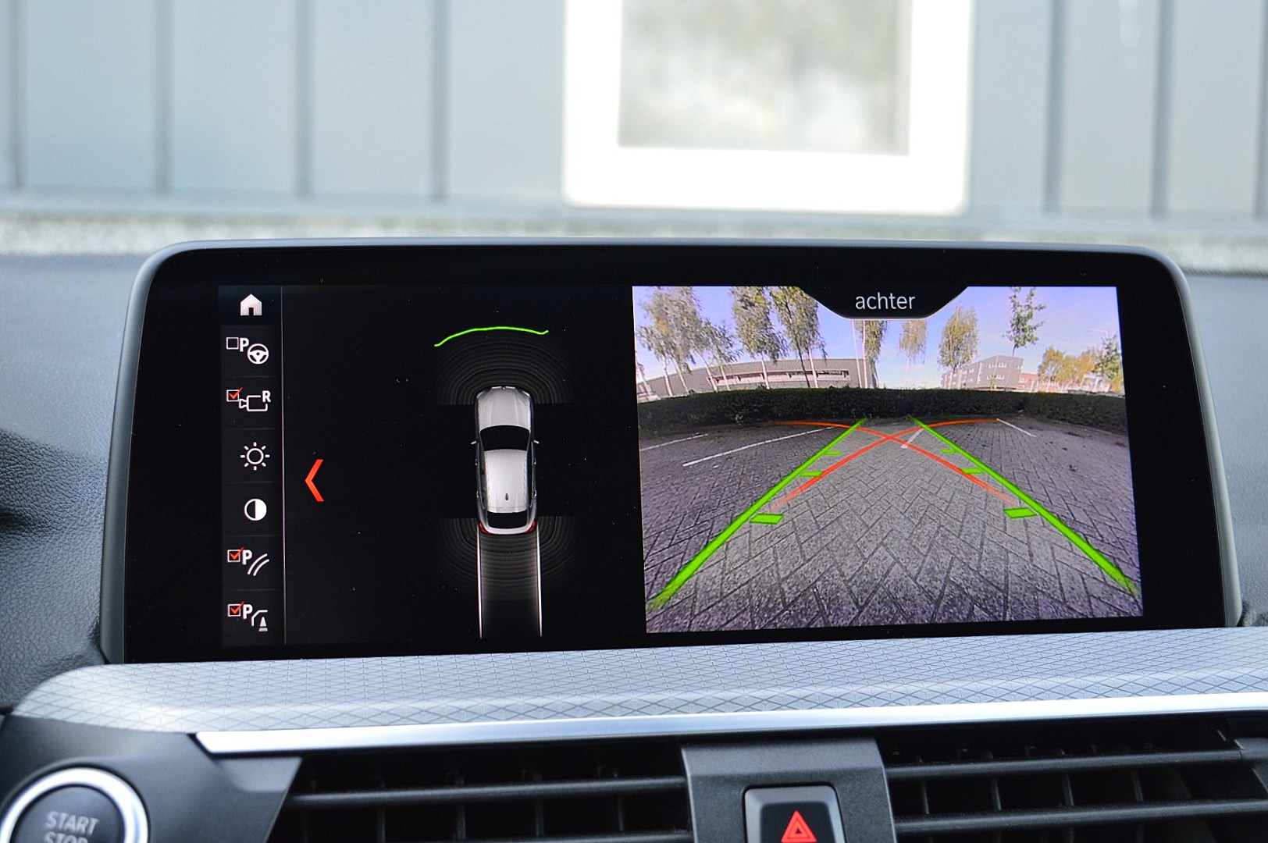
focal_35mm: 52
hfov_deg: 37.9
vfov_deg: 25.7
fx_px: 1848
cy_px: 422
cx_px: 634
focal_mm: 35
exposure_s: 1/60
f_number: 5.6
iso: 800
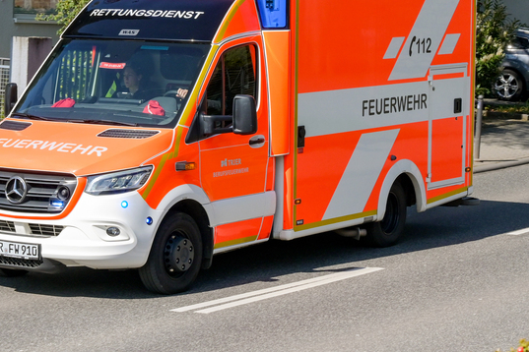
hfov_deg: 15.3
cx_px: 152
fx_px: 1969
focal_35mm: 134
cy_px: 108
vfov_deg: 10.2
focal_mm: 48
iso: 400
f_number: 10
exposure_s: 1/800
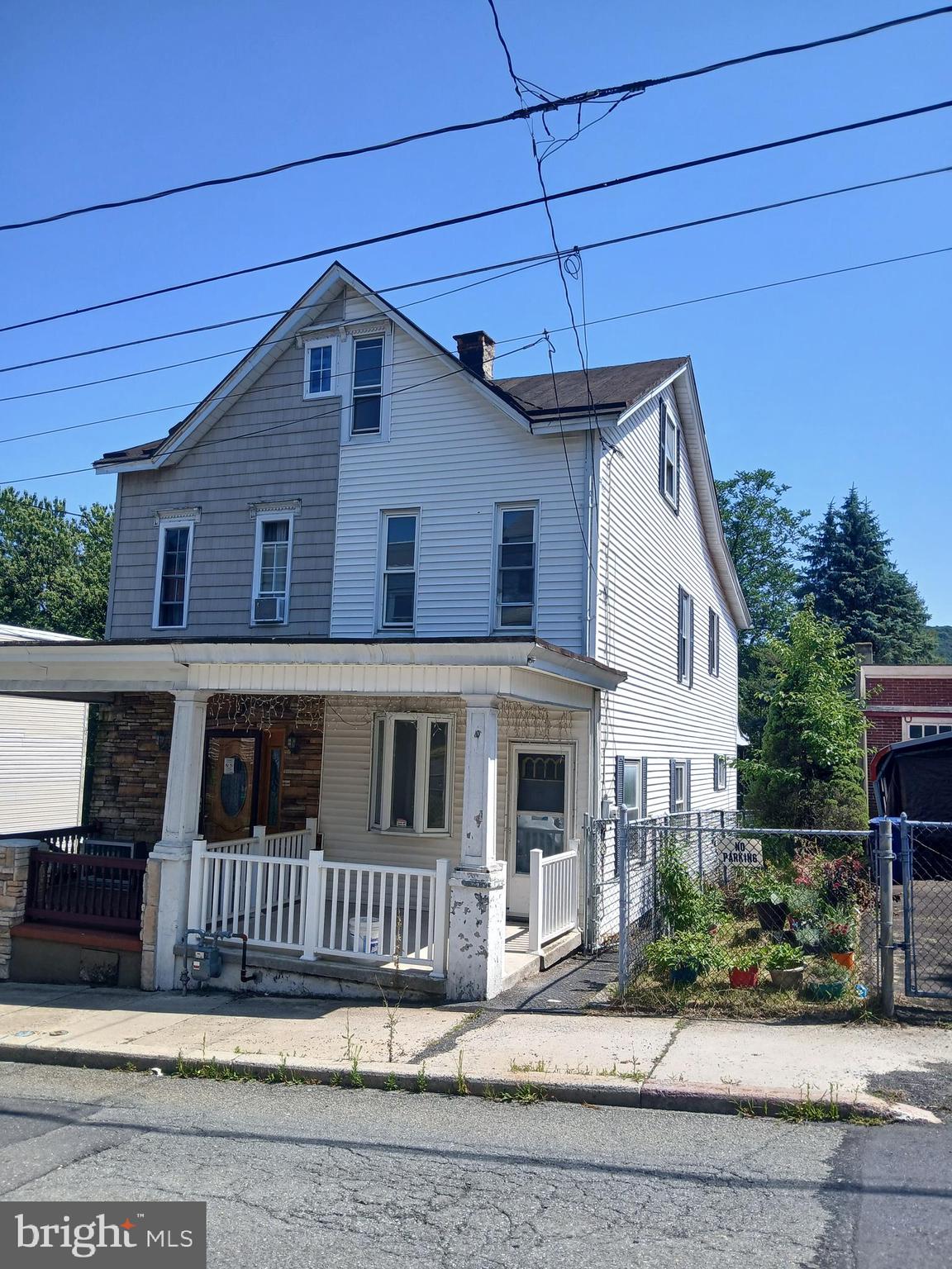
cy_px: 634
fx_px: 953
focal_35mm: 26
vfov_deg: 67.3
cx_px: 476
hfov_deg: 53.1
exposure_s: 1/605
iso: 20
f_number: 1.8
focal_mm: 3.98
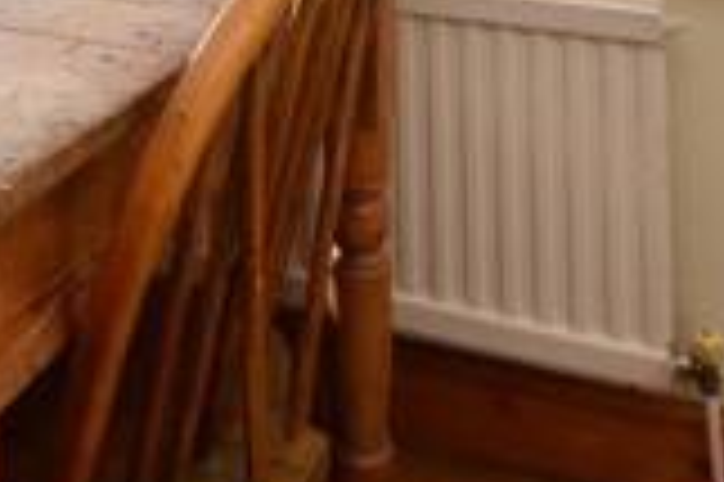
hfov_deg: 31.9
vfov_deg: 17.4
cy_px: -419
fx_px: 1226
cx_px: 126
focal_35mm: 61
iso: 200
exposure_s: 1/200
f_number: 7.1
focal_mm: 10
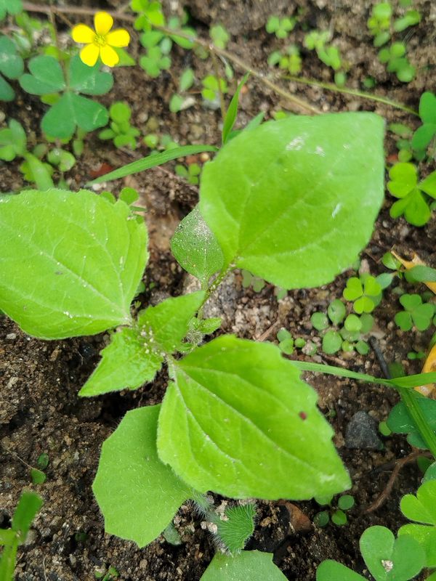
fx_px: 806
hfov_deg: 30.3
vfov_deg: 39.7
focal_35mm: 48
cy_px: 290
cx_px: 218
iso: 64
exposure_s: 1/120
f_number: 1.7
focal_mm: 5.31
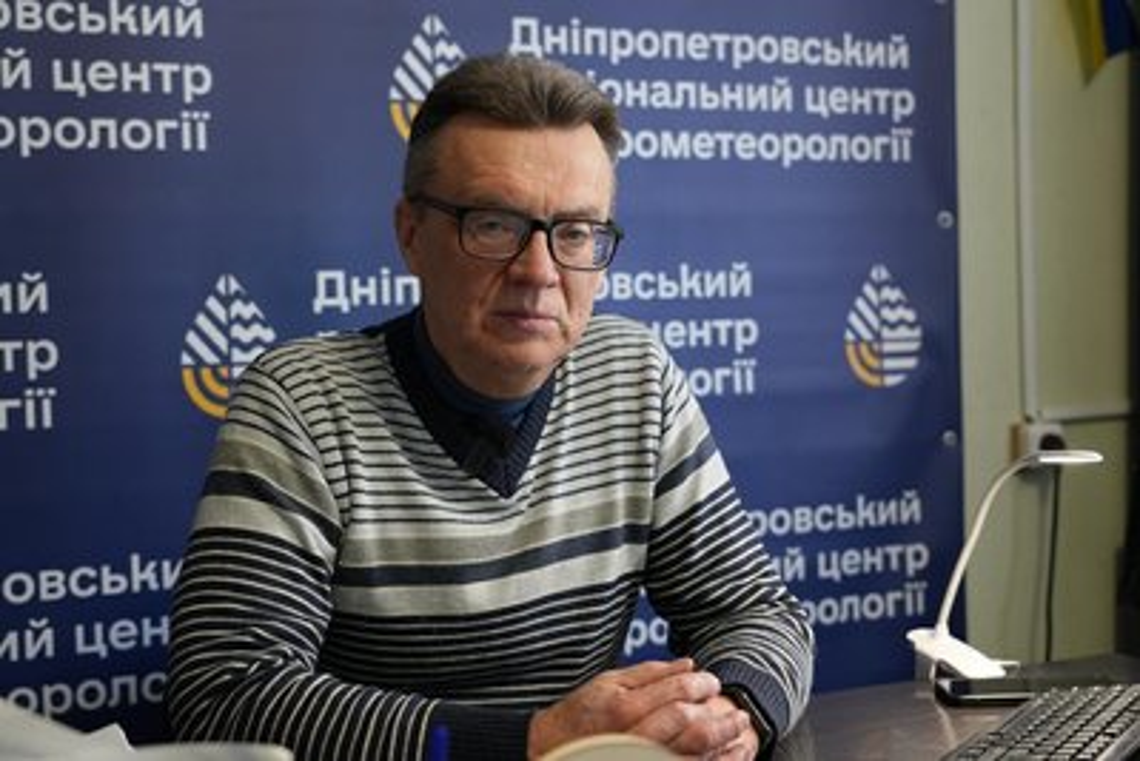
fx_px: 1647
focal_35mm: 52
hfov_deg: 38.2
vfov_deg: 26.0
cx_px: 570
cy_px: 380
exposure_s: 1/80
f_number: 4
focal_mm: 52
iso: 1600
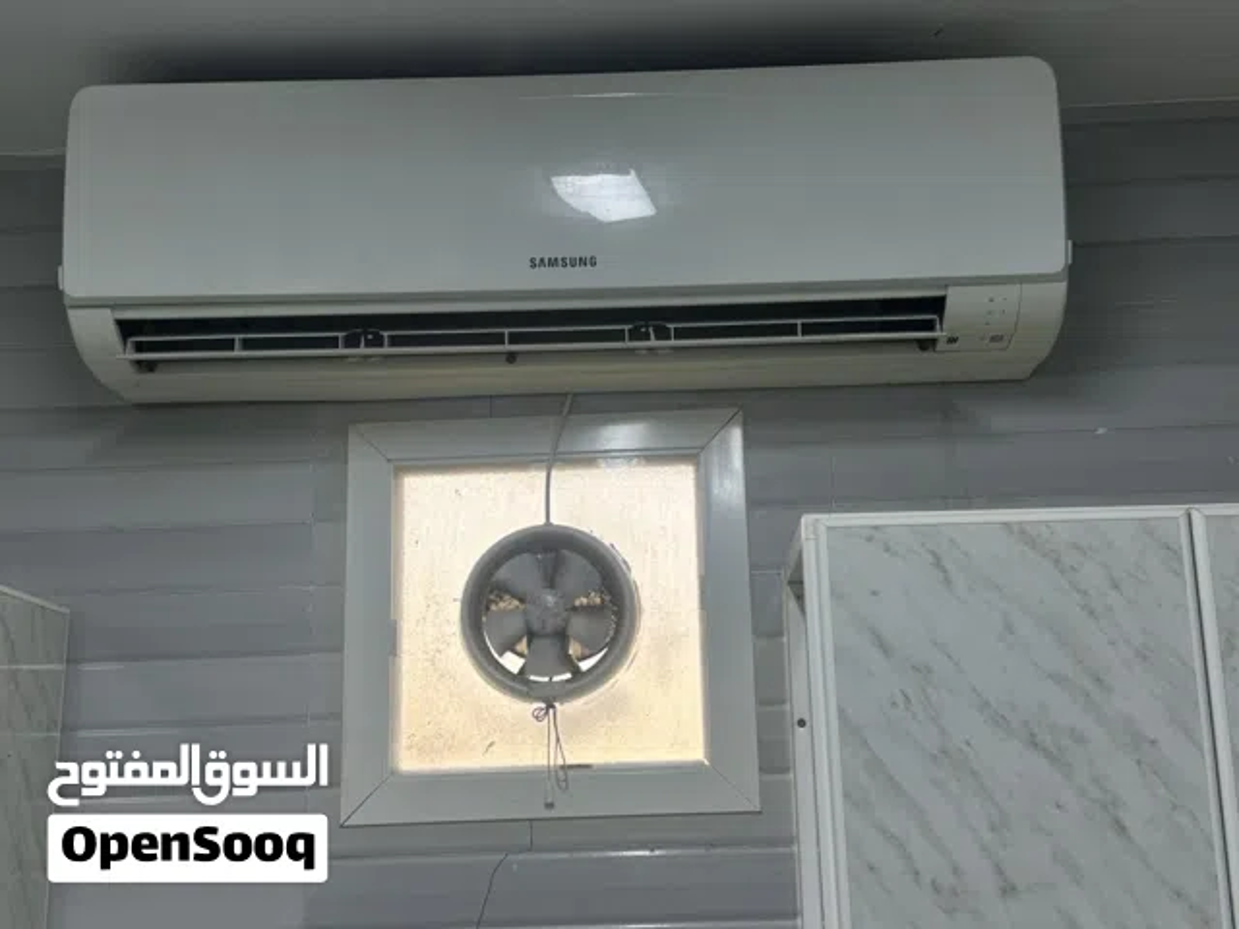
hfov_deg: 71.6
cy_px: 464
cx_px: 620
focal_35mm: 24
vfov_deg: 56.8
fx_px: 859
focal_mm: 6.86
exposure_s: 1/464
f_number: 1.78
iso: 80
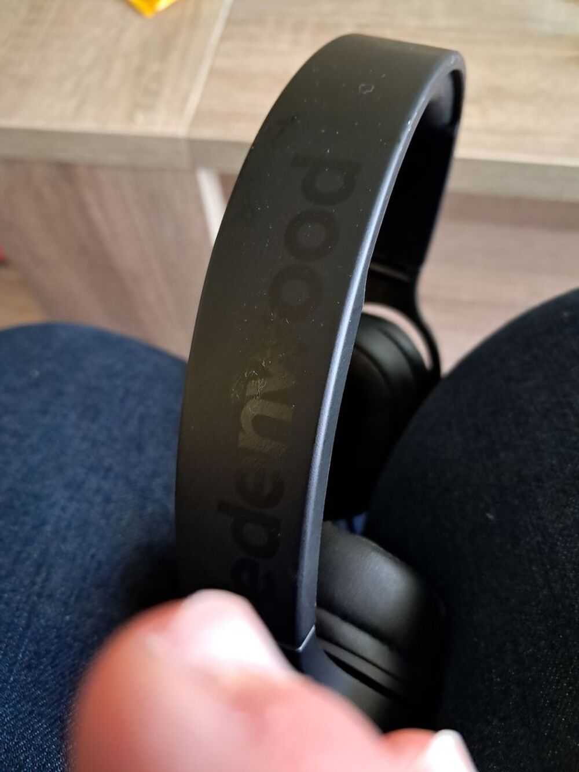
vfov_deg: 65.3
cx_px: 290
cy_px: 386
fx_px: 602
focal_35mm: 27
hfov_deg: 51.4
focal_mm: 4
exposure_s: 1/24
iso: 500
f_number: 1.8
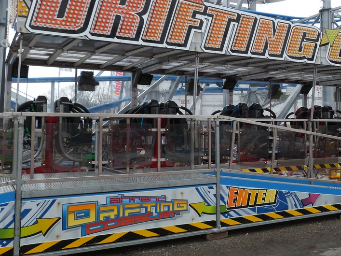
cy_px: 100
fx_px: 404
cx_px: 236
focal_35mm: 41
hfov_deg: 44.9
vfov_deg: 35.0
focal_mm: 5
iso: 100
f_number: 4.5
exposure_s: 1/200
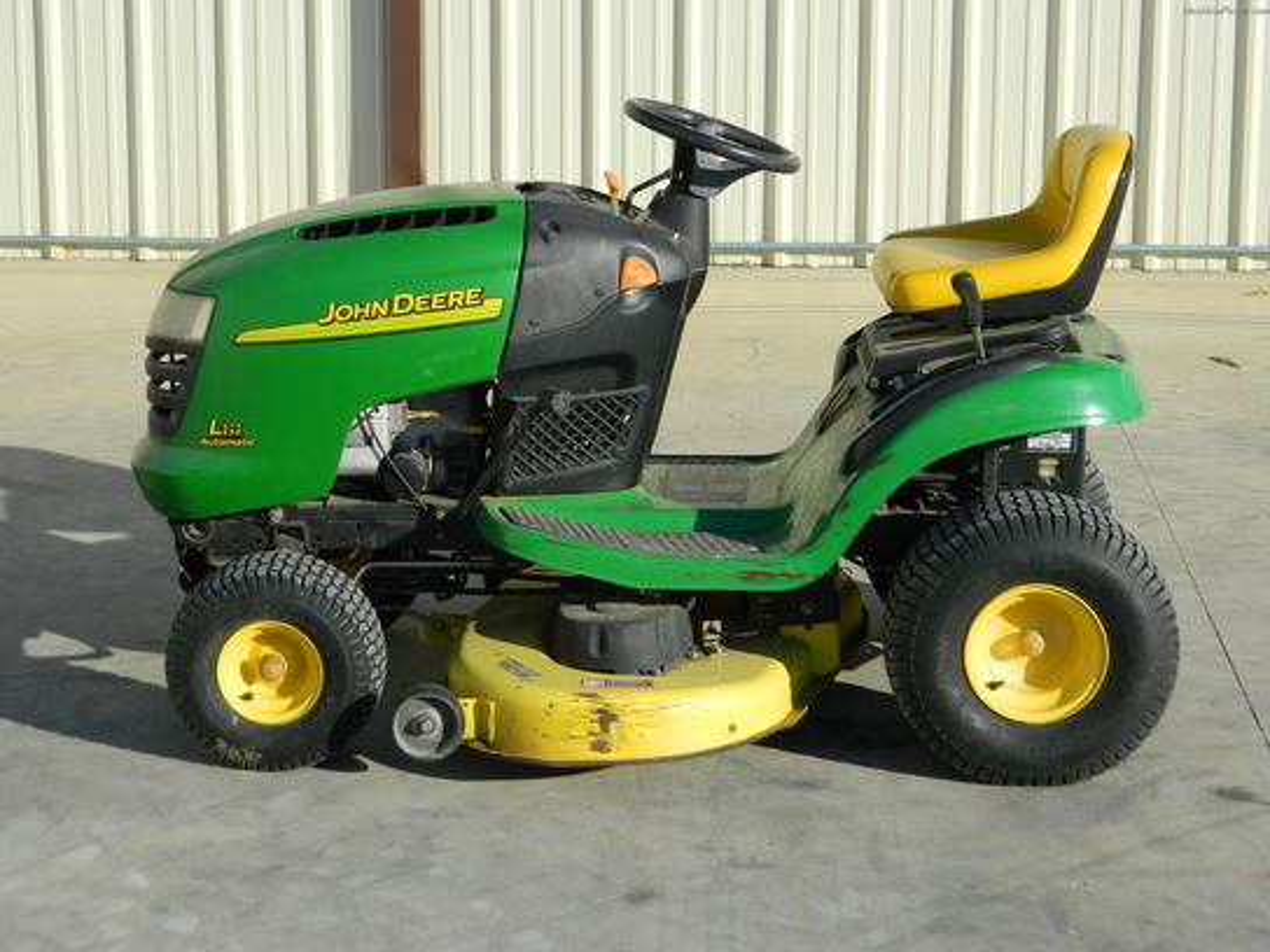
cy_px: 476
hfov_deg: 23.3
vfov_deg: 17.6
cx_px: 635
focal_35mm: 84
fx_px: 3082
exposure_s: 1/500
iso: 80
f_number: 4.2
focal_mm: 15.1
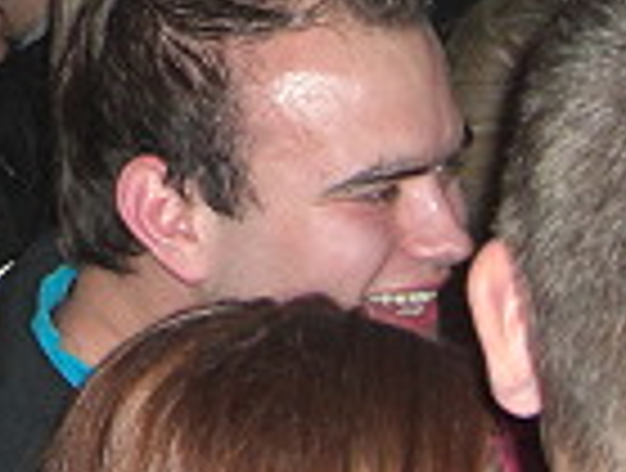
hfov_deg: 11.8
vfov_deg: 8.7
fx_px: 2973
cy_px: -405
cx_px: -117
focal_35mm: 164
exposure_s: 1/60
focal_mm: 7.9
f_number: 2.8
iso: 200
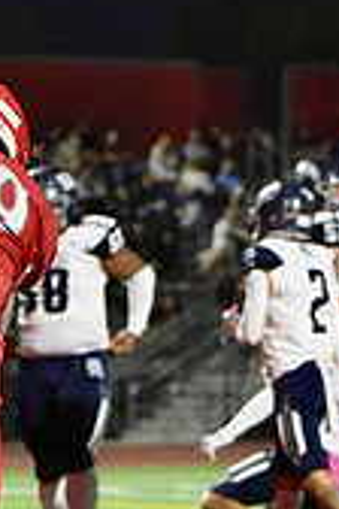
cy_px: 300
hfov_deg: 5.6
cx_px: -80
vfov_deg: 8.5
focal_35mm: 242
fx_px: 3418
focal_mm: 90
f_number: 2.8
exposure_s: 1/1000
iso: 12800
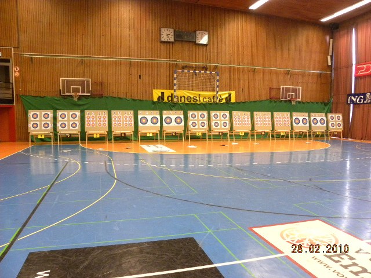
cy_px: 139
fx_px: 311
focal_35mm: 29
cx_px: 186
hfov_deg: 61.7
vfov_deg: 48.2
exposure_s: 1/36.1
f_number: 2.8
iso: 400
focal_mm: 5.2
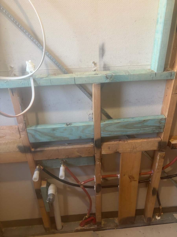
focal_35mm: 26
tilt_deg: -30.0
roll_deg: +2.0
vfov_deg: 67.3
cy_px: 118
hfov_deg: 53.1
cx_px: 88
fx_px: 177
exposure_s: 1/50
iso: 125
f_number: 1.6
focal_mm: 5.96
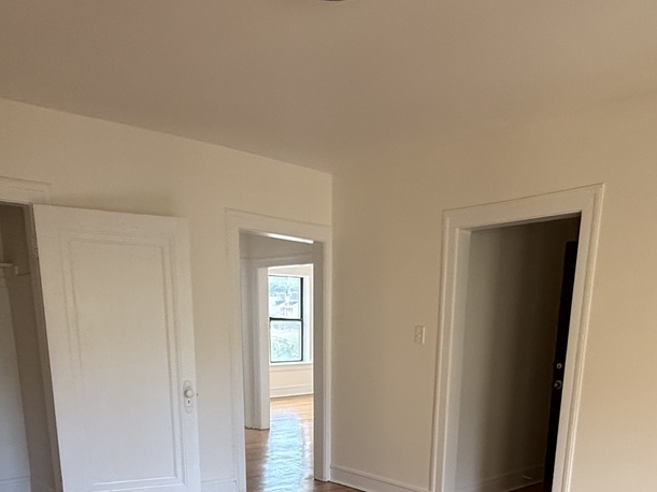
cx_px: 353
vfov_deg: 38.2
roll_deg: +0.9
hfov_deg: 55.3
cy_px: 491
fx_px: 626
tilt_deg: -9.9
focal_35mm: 33
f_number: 2.2
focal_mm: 2.22
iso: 125
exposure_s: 1/99
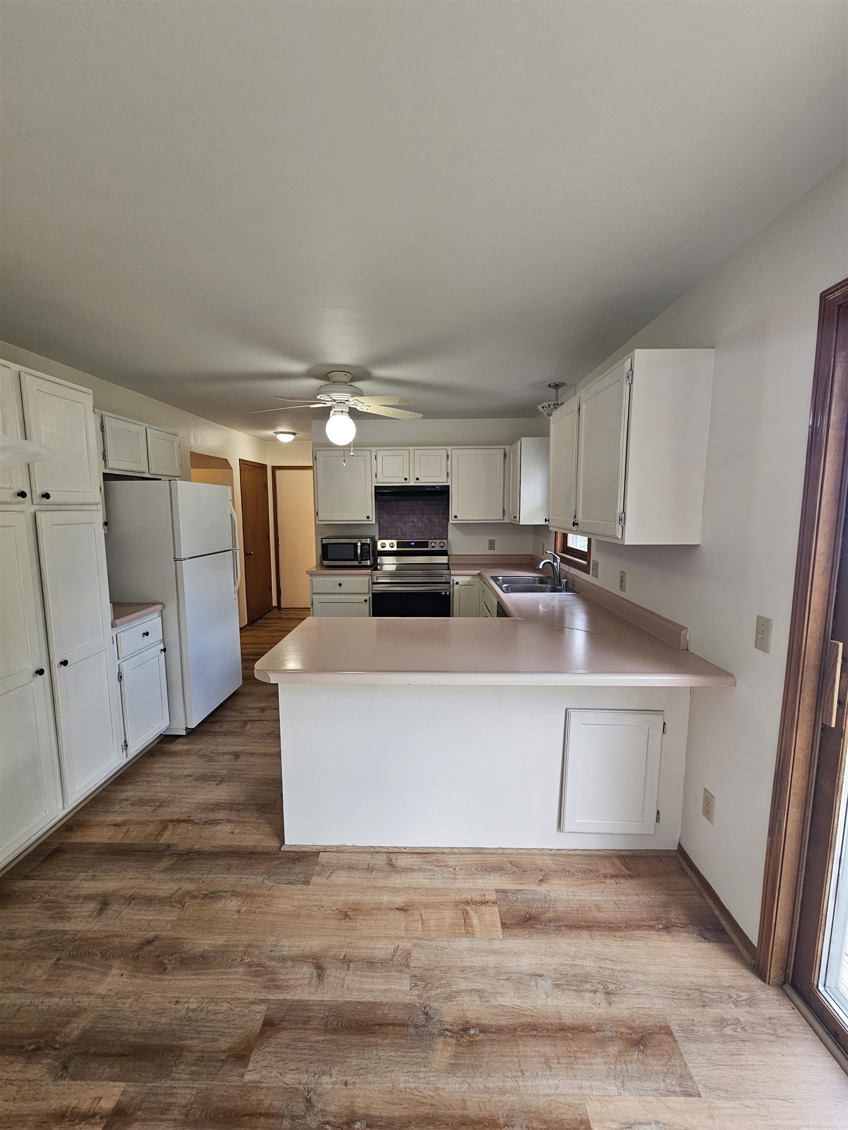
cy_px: 565
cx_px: 424
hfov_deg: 89.9
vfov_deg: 106.2
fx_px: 425
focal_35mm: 13
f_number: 2.2
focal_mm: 2.2
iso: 125
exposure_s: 1/60
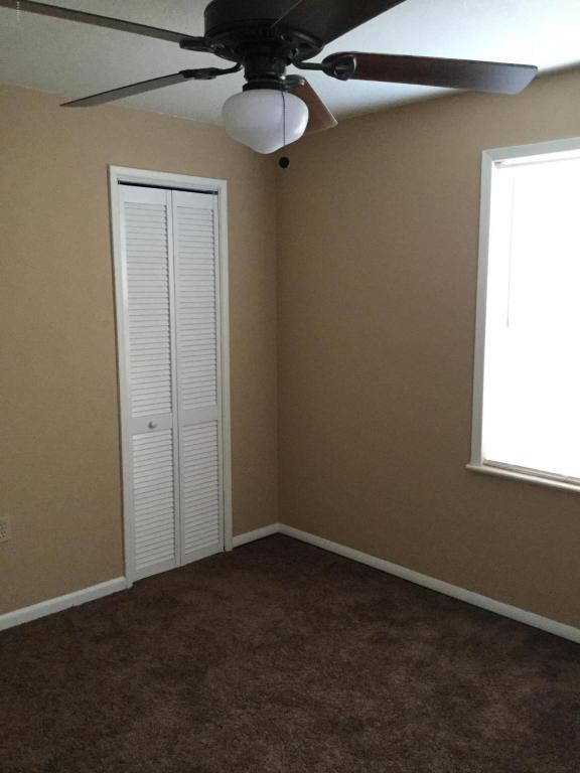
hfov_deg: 45.4
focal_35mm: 31
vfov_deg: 58.4
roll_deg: +0.3
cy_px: 386
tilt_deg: -7.7
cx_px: 290
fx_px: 693
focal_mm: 3.3
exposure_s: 1/30
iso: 200
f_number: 2.4
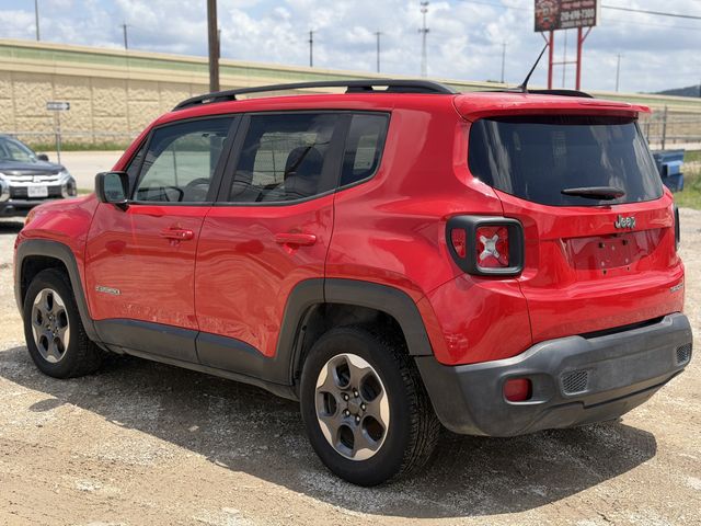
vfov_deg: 30.3
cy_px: 263
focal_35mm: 48
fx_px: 972
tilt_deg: -9.4
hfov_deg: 39.7
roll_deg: -0.7
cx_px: 350
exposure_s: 1/3096
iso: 64
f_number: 1.78
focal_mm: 6.76
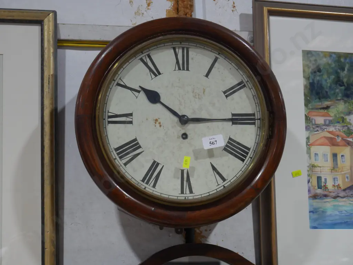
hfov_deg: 31.2
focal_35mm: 62
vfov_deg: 23.7
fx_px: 633
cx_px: 176
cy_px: 132
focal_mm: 31
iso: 1250
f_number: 5.4
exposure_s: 1/80
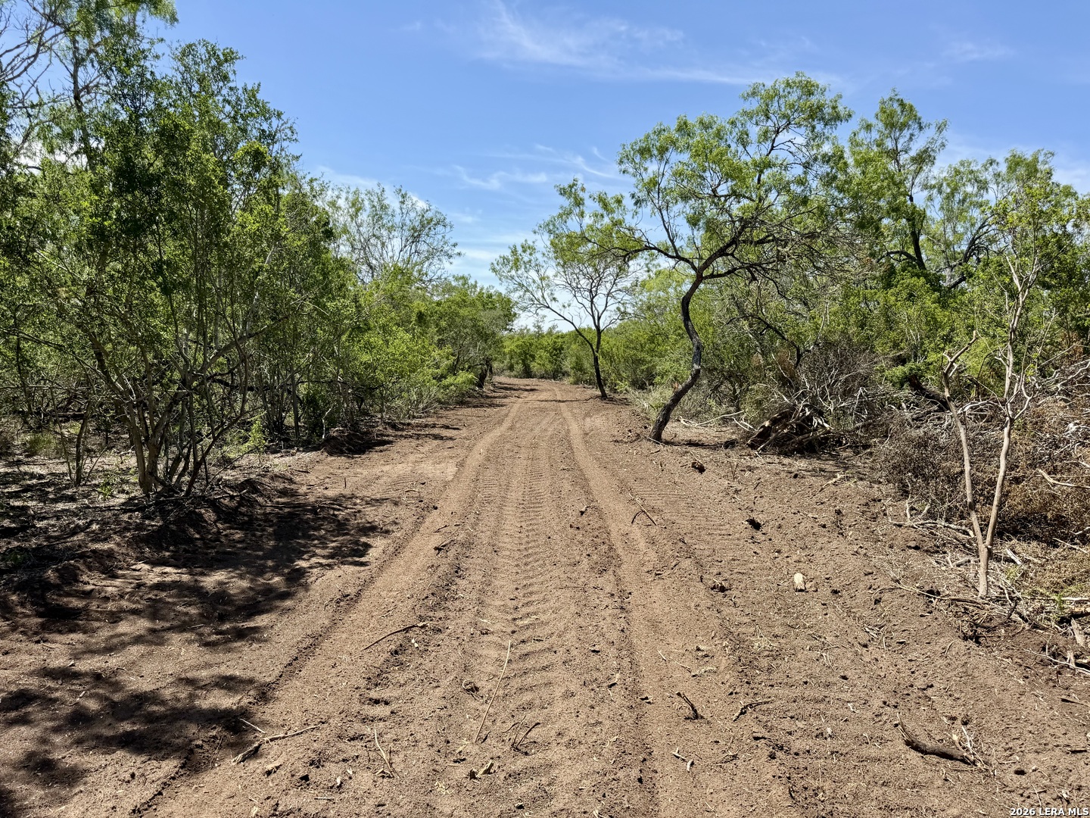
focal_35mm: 24
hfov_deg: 71.6
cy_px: 409
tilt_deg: -4.8
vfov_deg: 56.8
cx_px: 545
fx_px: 756
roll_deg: -1.1
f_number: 1.78
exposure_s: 1/3145
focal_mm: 6.76
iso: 80
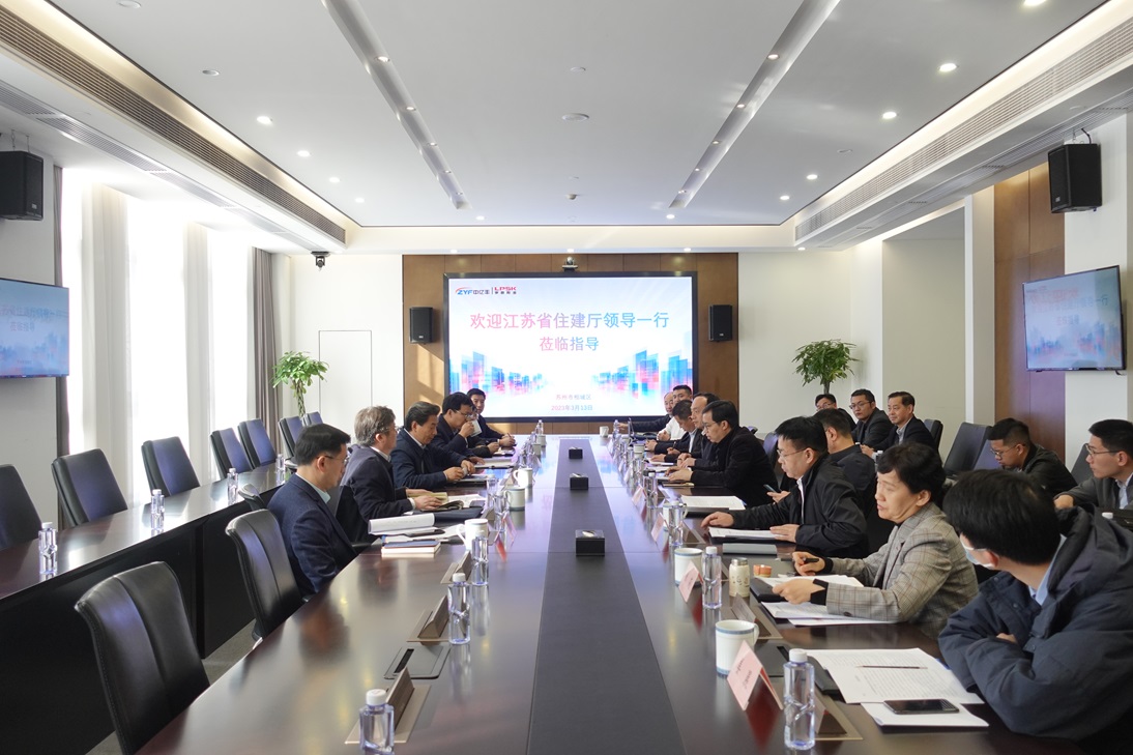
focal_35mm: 30
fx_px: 944
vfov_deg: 43.6
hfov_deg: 61.9
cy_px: 378
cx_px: 566
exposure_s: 1/100
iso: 320
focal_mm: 11.12
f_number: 2.5
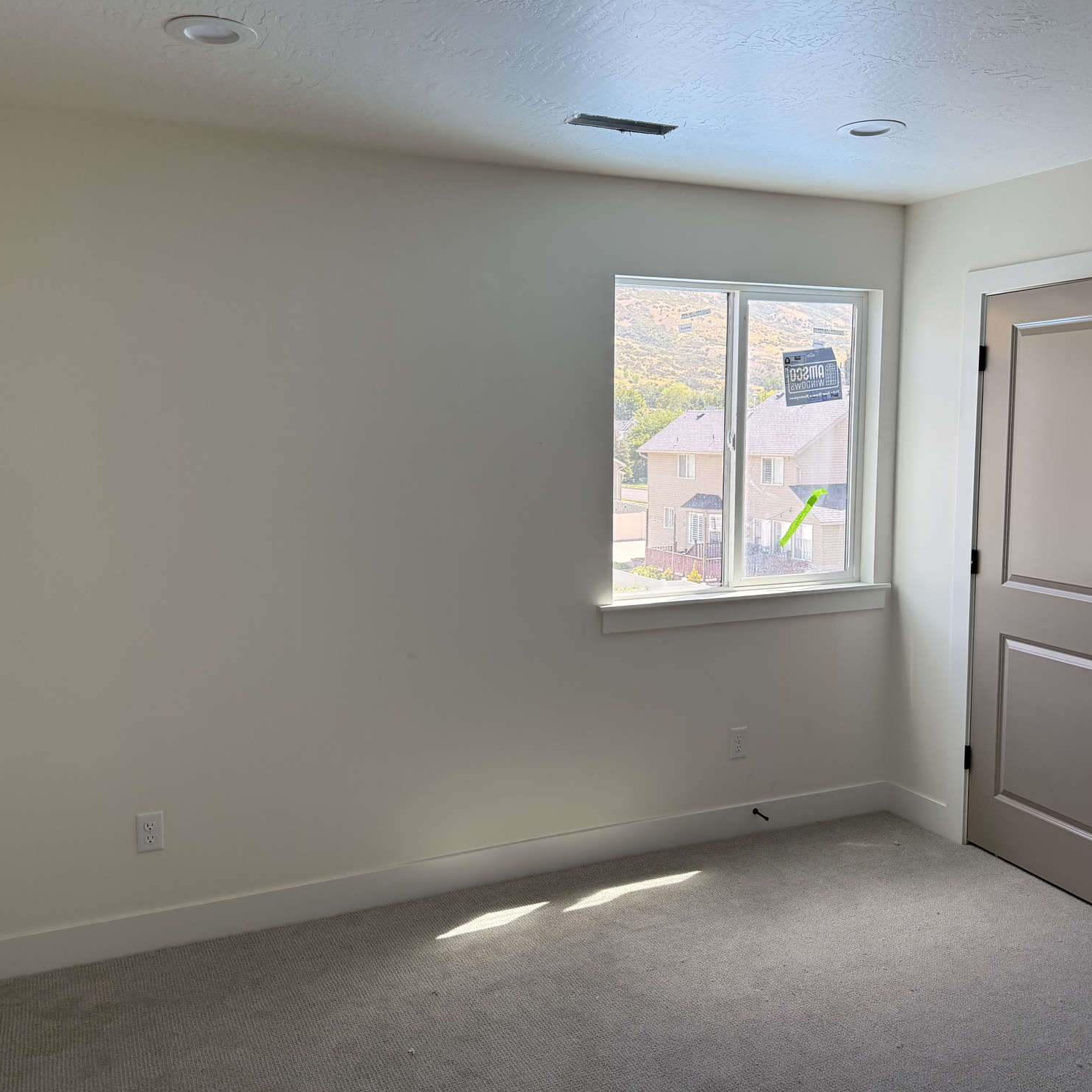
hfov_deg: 55.6
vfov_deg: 55.6
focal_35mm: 29
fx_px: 1035
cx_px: 540
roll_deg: -0.1
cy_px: 535
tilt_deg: -4.7
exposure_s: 1/567
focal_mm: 6.76
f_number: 1.78
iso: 100
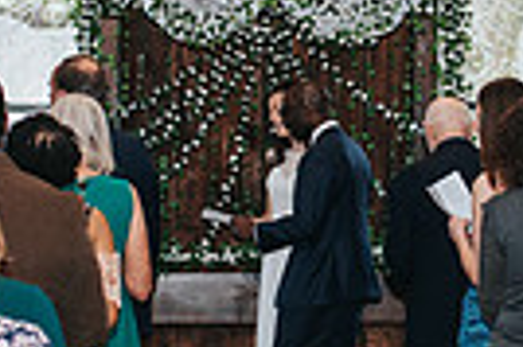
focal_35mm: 181
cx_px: 312
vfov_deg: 7.6
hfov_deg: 11.4
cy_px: 156
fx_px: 2626
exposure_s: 1/160
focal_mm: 35
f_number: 2.8
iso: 1000
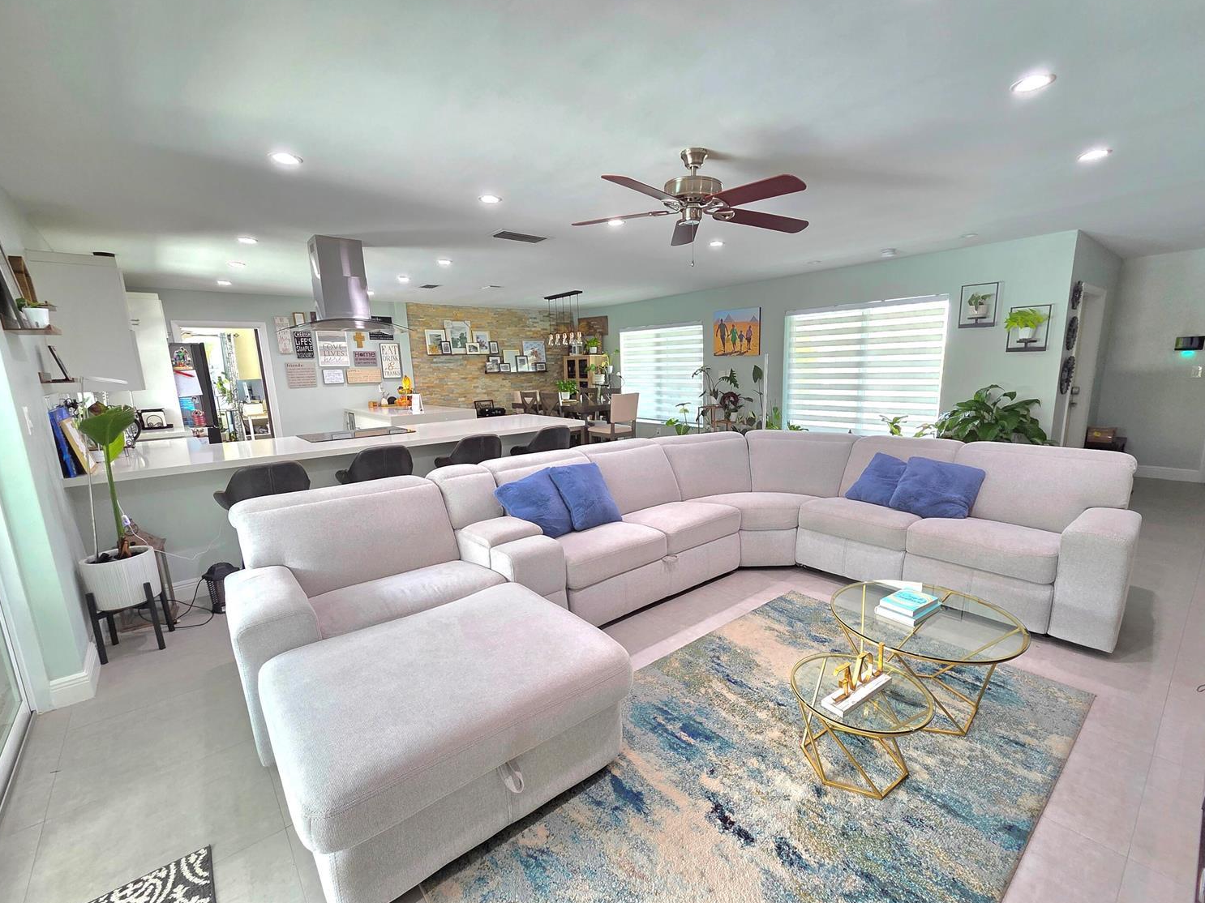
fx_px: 487
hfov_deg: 102.0
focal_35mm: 14
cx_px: 628
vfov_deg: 85.6
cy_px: 474
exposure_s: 1/60.2
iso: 160
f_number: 2.2
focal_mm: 2.2
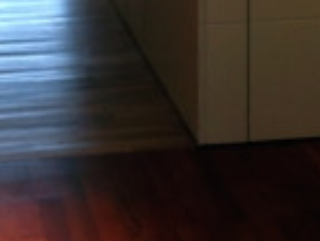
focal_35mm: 175
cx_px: 241
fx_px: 1619
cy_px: -214
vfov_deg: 8.2
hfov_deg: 11.3
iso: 50
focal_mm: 4.12
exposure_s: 1/30
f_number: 2.4
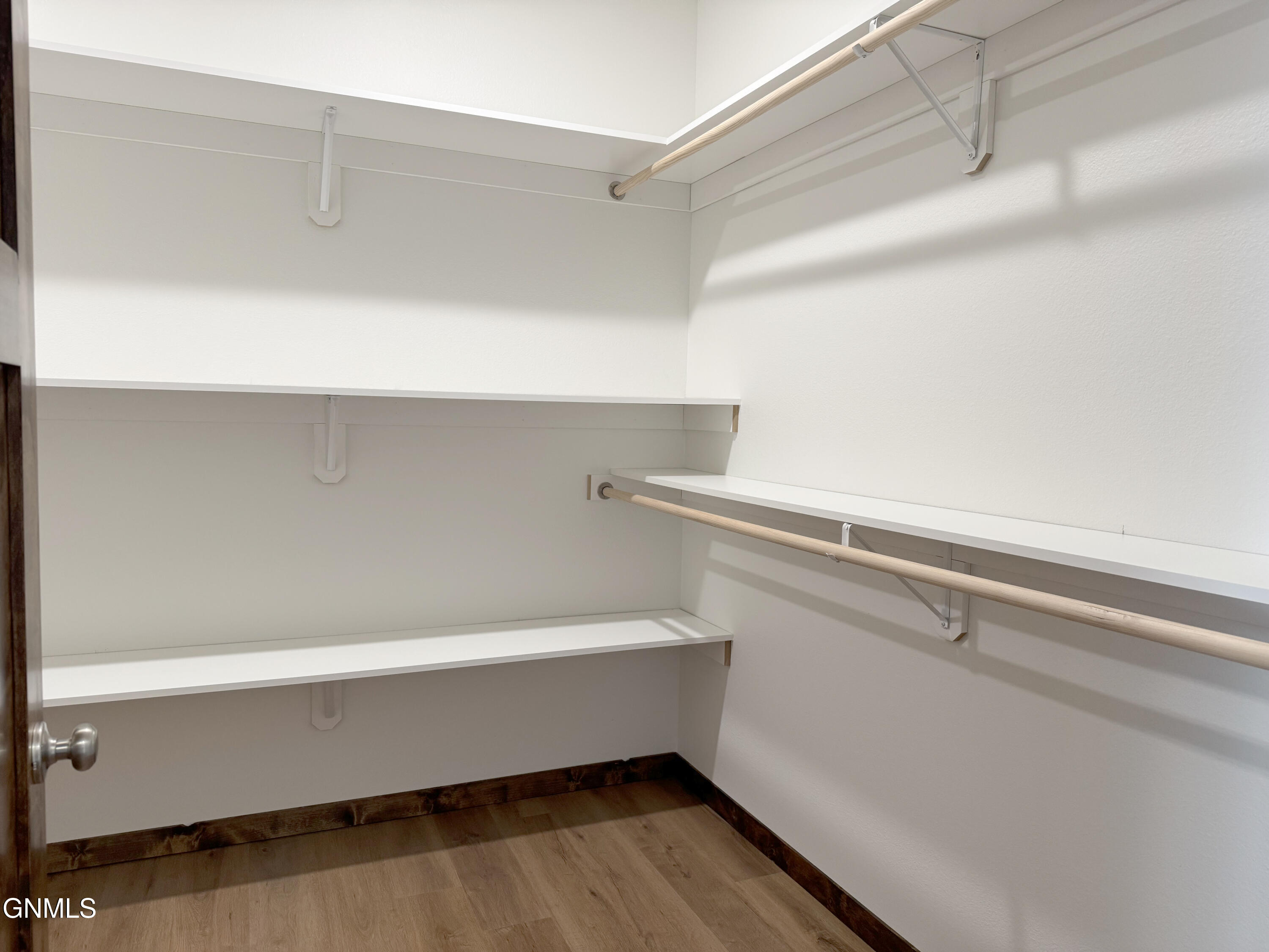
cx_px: 634
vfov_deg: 56.8
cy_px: 476
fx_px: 880
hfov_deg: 71.6
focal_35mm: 24
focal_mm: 6.76
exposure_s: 1/120
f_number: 1.78
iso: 160
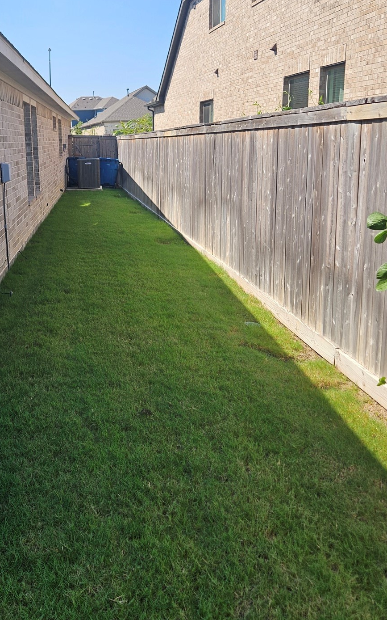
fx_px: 607
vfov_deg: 54.0
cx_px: 101
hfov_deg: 34.7
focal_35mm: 36
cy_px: 287
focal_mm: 5.4
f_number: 1.8
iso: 32
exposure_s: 1/1525
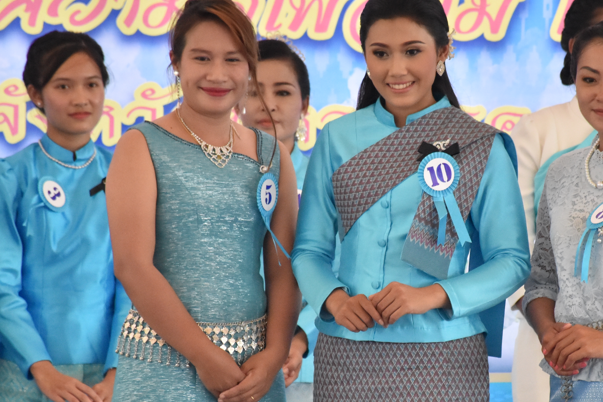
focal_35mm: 406
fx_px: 6800
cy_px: 266
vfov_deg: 3.4
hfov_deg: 5.1
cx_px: 407
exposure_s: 1/400
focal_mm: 140
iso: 2000
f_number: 5.6
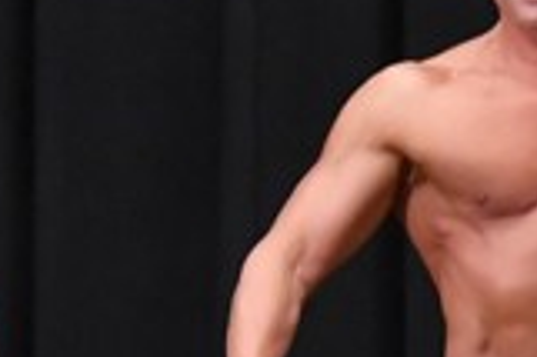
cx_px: 362
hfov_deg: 2.0
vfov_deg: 1.3
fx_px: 15557
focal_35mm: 1044
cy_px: 437
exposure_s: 1/400
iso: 8000
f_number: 5.6
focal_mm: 145
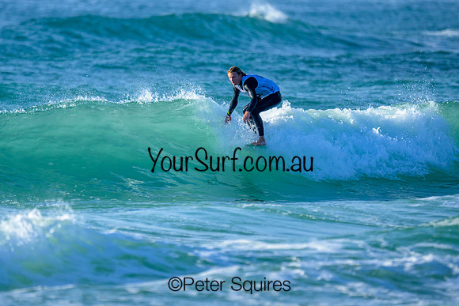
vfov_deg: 1.3
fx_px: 14027
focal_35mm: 1100
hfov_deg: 1.9
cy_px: 134
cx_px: 183
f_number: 6.3
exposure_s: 1/2000
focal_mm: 800
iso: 400
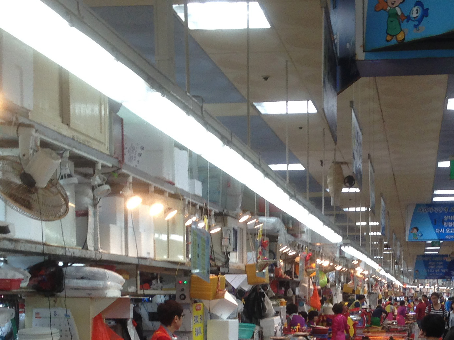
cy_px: 346
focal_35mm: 78
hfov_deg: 24.8
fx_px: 1023
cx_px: 336
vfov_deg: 18.4
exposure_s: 1/60
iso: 64
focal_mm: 4.12
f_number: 2.4
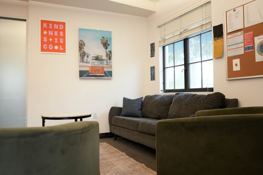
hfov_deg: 65.5
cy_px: 88
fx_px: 205
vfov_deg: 46.4
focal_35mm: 28
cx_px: 132
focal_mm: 28
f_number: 5.6
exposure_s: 1/125
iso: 3200
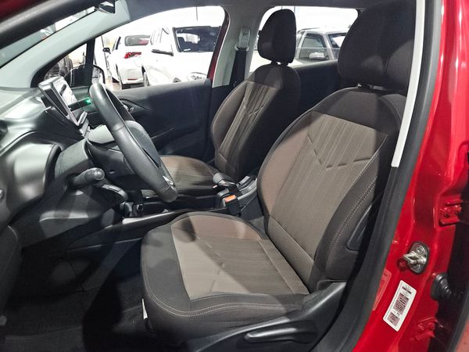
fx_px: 312
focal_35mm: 23
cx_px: 234
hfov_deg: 73.9
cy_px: 176
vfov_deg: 58.9
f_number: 1.8
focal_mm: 5.4
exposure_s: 1/24
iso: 1000
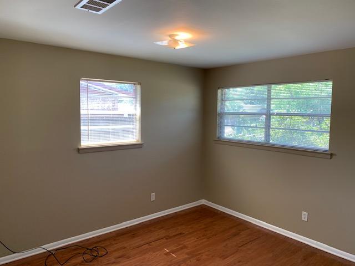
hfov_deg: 67.3
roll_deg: -1.8
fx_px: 267
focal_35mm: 26
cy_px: 133
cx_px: 178
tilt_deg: -4.9
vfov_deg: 53.1
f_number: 1.8
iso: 64
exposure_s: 1/120
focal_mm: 4.25
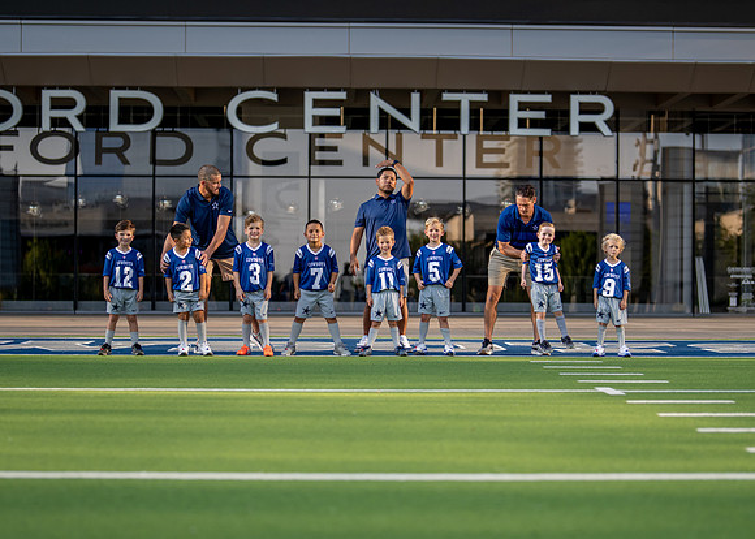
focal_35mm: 80
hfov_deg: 24.7
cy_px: 300
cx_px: 386
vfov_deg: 17.8
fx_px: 1722
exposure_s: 1/2500
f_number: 1.2
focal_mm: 50
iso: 125
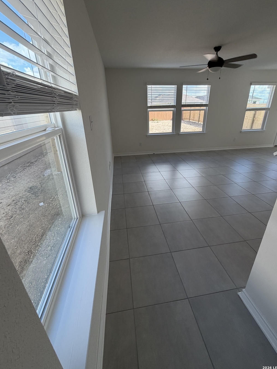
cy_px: 172
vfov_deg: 98.0
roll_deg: +2.1
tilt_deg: -22.0
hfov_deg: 81.7
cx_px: 143
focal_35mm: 15
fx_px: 160
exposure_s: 1/121
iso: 64
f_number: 2.2
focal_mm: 2.22
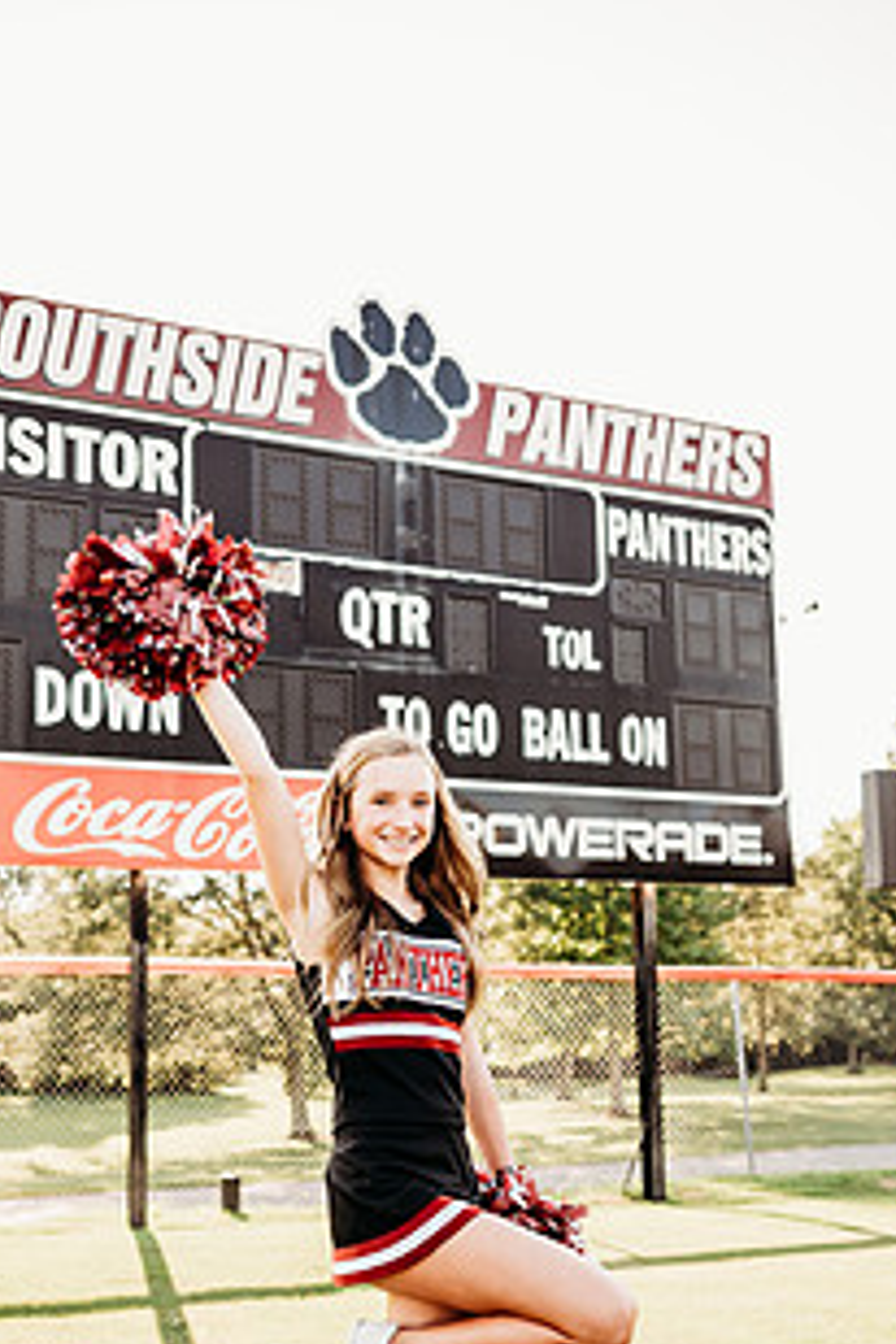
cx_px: 396
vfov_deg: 53.4
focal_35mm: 35
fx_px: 1307
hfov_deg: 37.8
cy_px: 896
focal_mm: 24
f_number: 2.8
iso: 200
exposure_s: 1/800
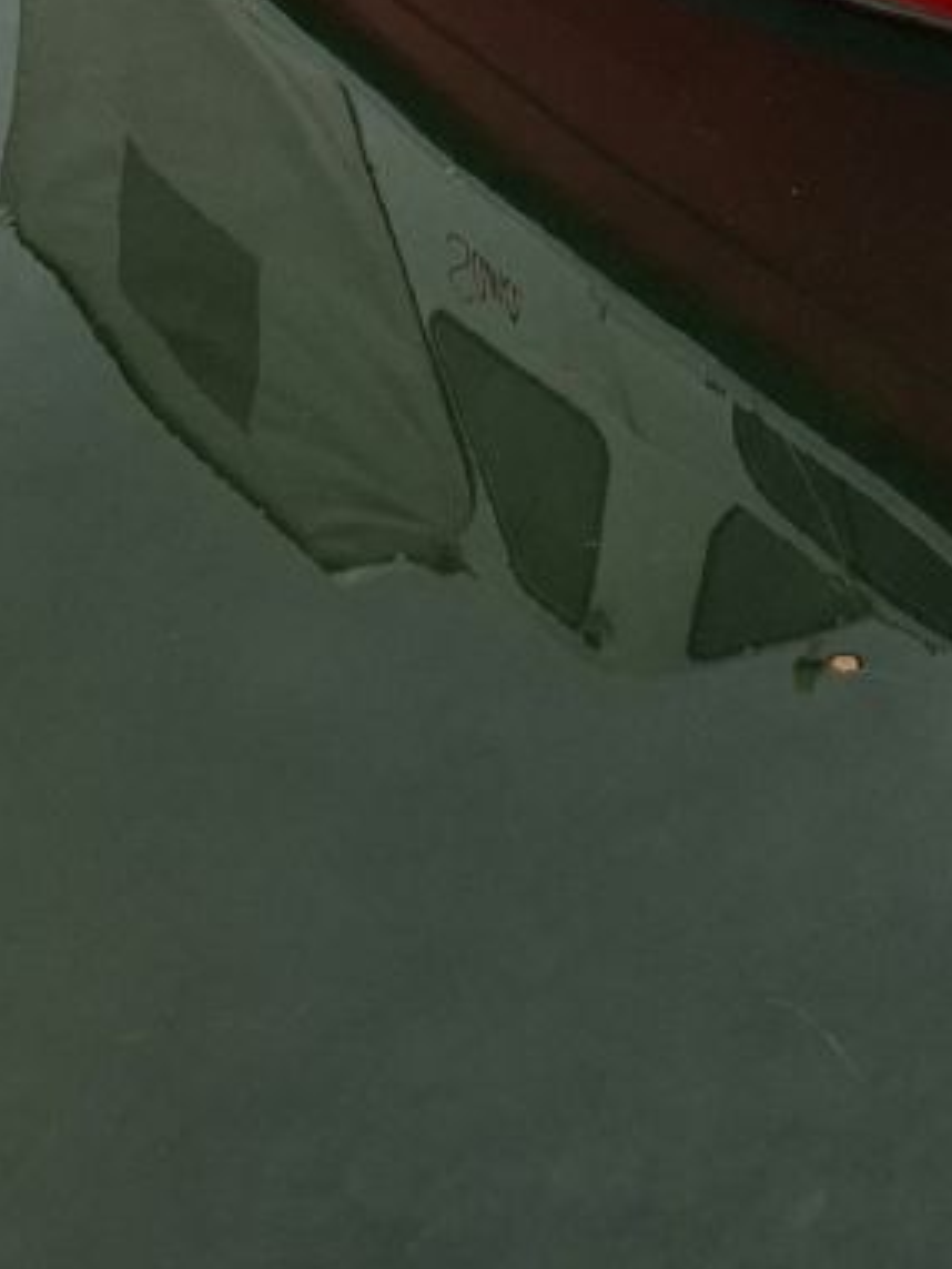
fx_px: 3188
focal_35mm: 87
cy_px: -836
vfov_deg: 18.7
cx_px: 1205
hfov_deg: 16.2
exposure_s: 1/977
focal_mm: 5.54
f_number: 1.8
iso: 50
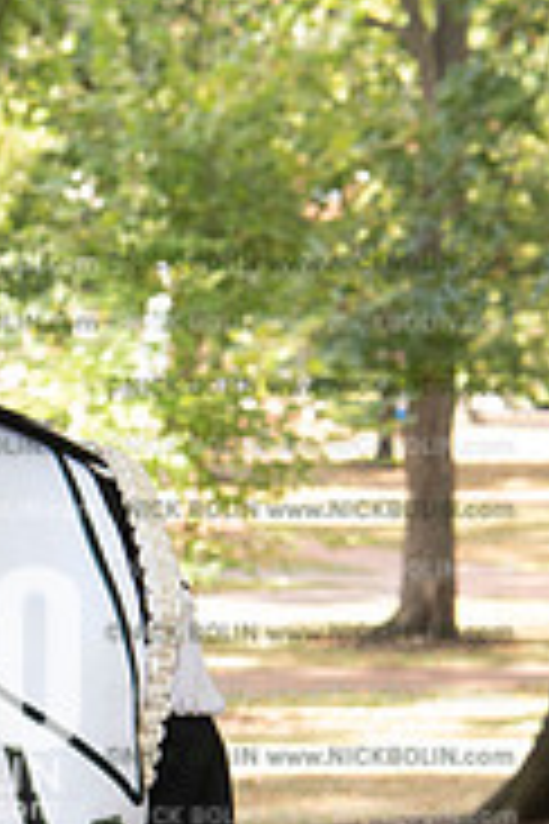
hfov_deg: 10.9
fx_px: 2813
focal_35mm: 123
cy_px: 693
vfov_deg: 16.5
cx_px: -108
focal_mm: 50
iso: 800
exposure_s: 1/100
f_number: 8
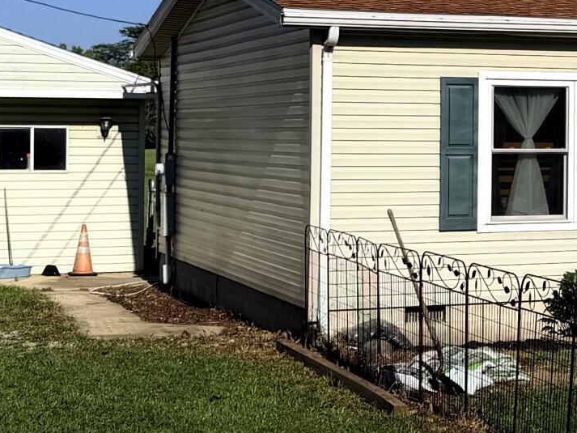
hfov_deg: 18.2
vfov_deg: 14.6
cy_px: 104
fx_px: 1684
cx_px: 744
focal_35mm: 101
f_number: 1.78
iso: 80
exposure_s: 1/9091
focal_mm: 6.76
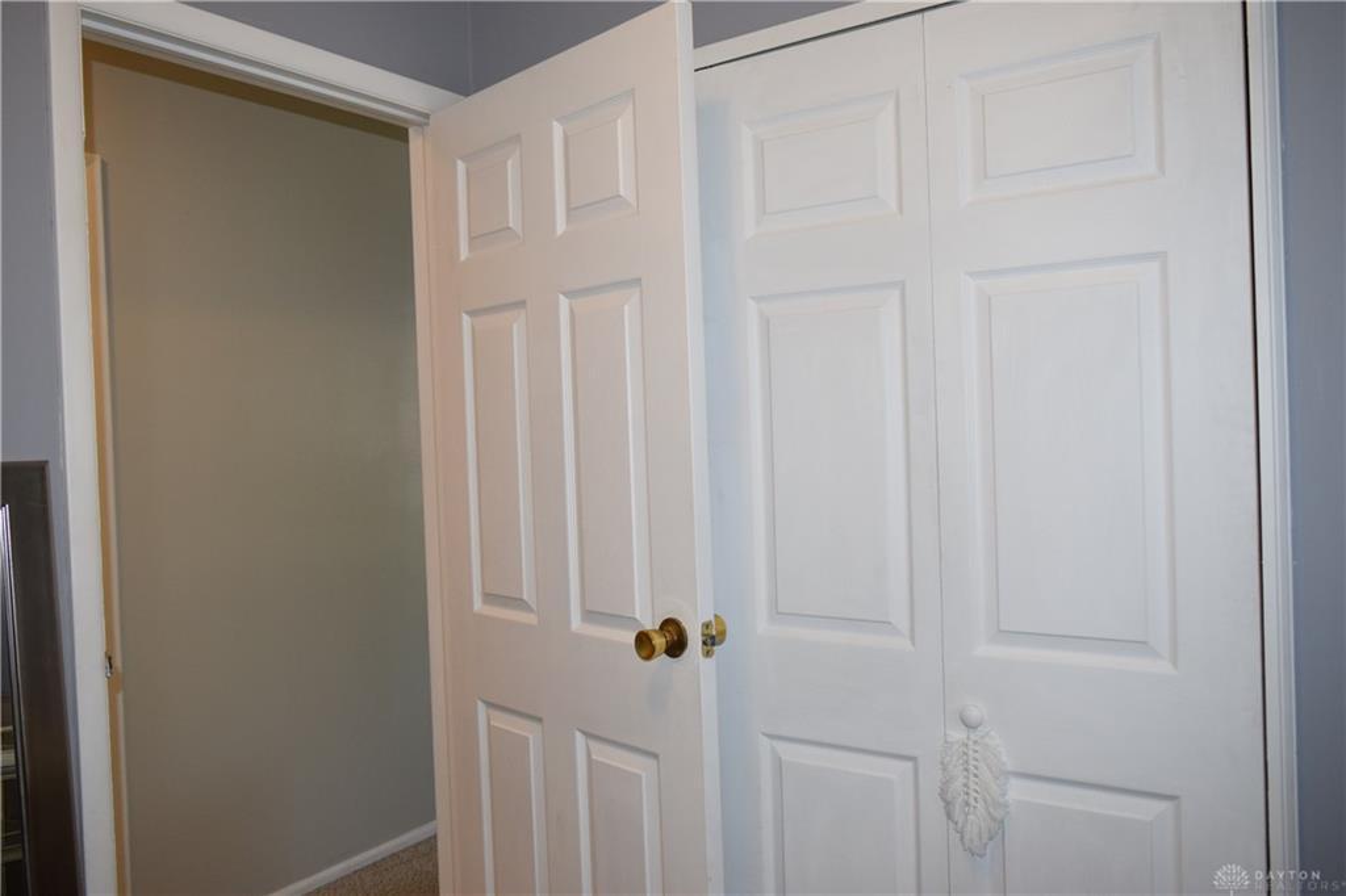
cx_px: 673
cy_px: 448
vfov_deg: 47.9
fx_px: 1009
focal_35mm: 27
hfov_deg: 67.4
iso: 800
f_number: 5
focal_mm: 18
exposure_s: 1/100
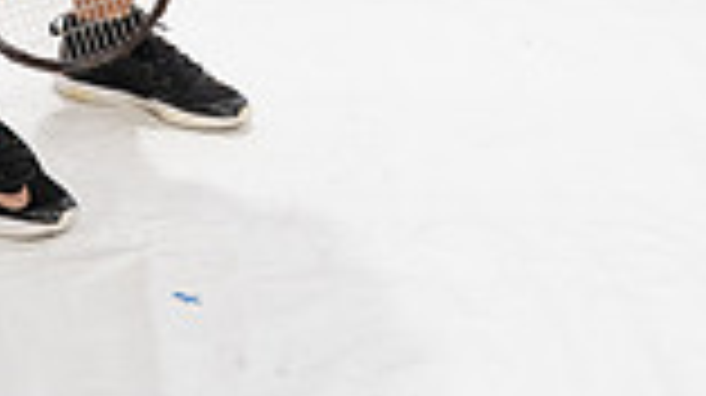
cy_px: -567
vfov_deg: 8.7
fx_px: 2357
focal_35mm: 126
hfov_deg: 16.9
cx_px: 157
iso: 1250
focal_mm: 42
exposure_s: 1/250
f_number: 11
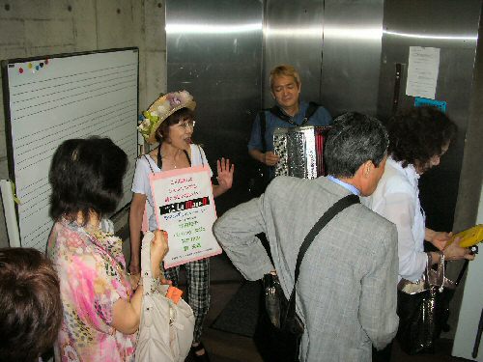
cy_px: 181
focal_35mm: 35
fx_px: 488
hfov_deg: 52.6
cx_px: 242
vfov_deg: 40.7
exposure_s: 1/60.1
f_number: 3
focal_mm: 5.8
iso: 81
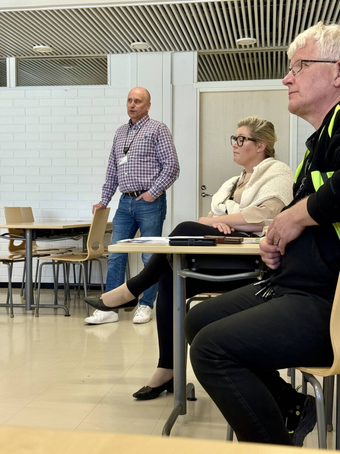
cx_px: 170
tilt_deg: -0.8
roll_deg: -0.7
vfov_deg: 39.7
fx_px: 629
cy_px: 227
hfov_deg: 30.3
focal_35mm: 48
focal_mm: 6.76
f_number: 1.78
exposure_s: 1/242
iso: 100
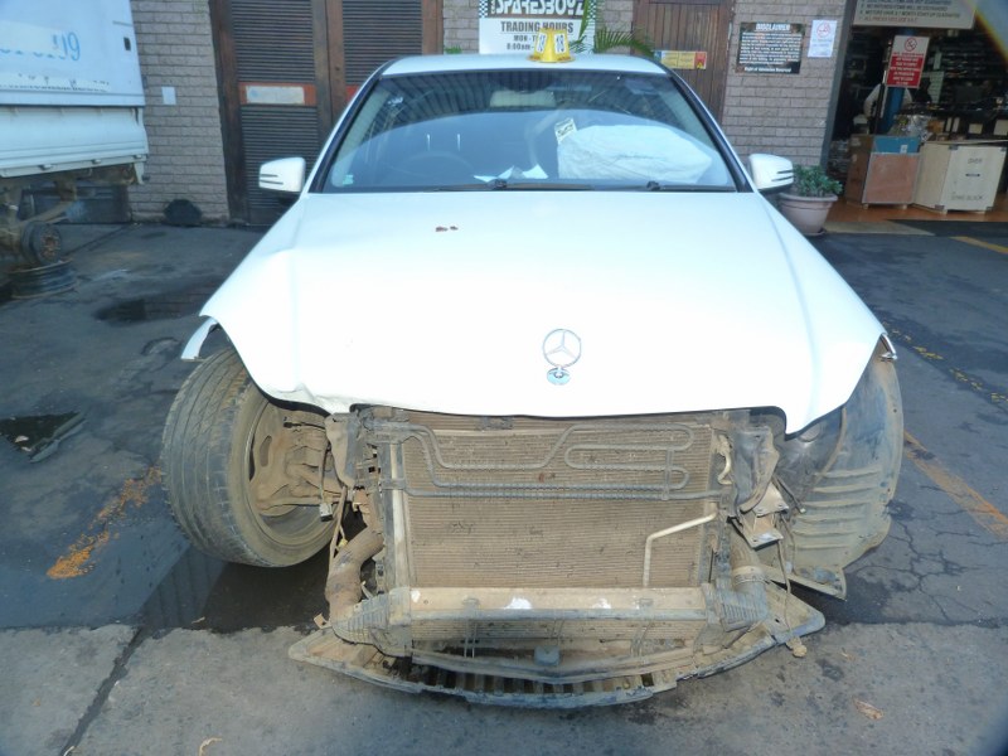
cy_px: 378
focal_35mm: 25
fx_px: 728
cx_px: 504
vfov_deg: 54.9
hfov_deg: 69.4
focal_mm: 4.5
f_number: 2.8
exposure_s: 1/60
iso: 125
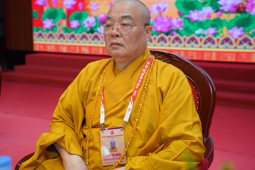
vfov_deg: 25.5
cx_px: 121
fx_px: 375
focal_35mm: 53
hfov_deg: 37.5
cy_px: 80
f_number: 4
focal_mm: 49
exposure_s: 1/160
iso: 500
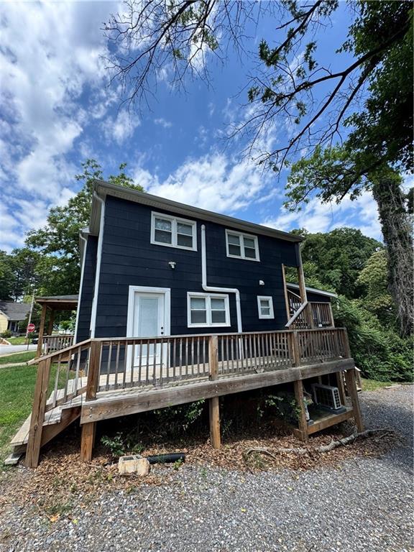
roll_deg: +1.9
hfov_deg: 85.7
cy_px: 276
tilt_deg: +13.2
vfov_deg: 102.1
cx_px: 207
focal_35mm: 14
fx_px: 223
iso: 50
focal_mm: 2.22
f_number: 2.2
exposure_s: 1/1236
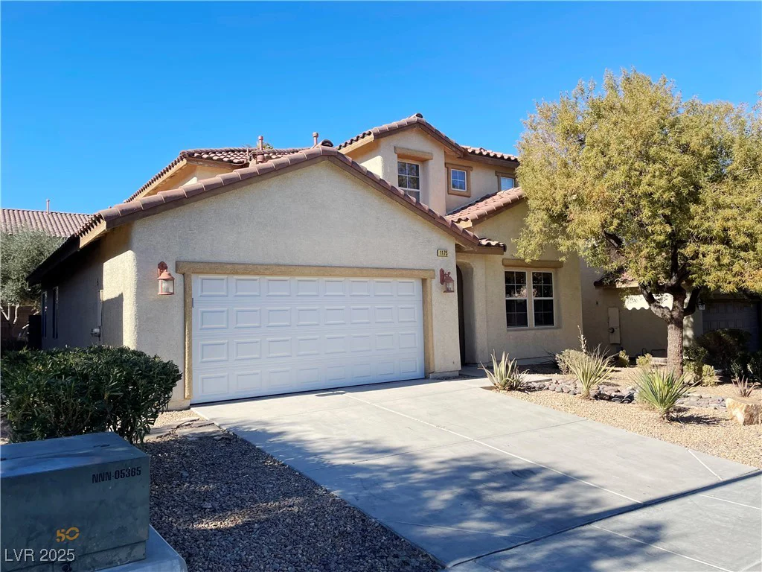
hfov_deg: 67.3
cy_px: 286
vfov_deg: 53.1
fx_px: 572
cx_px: 381
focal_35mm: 26
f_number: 1.6
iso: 32
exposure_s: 1/2451
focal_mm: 4.2
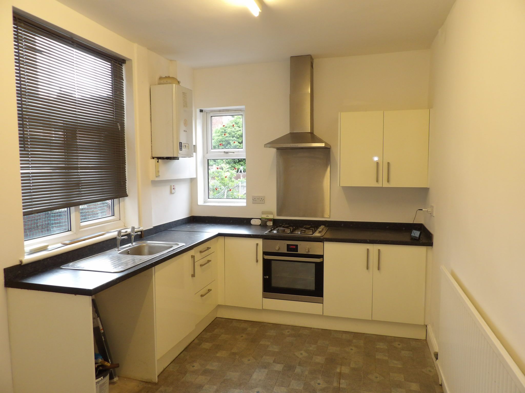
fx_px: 364
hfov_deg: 71.6
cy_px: 196
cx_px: 262
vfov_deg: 56.8
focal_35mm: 24
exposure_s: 1/33
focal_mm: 4.3
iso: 156
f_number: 3.2
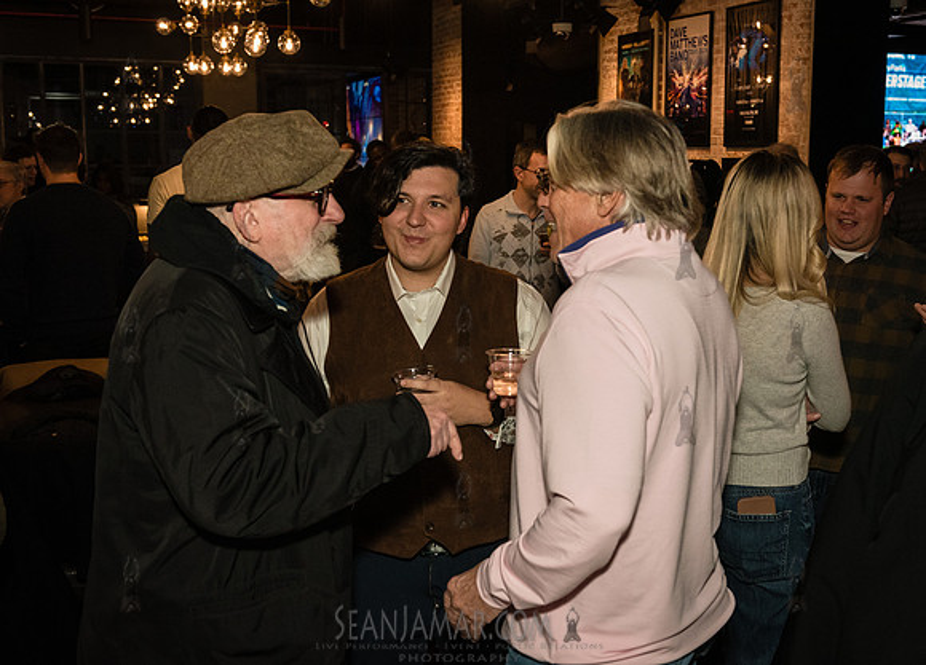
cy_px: 337
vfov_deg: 31.7
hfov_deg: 43.0
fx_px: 1173
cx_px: 512
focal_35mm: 45
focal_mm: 38
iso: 4000
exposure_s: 1/160
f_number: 4.5
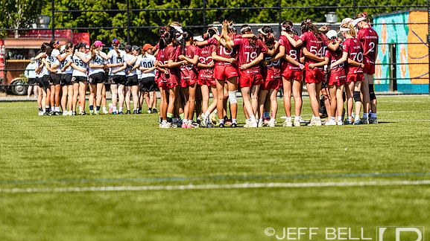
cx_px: 215
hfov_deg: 8.8
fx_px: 2792
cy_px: 120
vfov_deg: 5.0
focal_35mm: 245
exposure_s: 1/1250
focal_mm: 155
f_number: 3.2
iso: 100
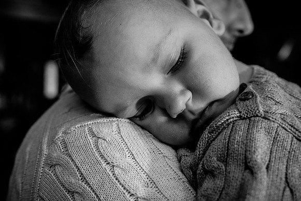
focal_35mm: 41
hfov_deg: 47.4
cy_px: 100
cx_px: 150
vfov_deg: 32.6
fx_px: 343
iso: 800
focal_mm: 41
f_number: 4.5
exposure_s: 1/250
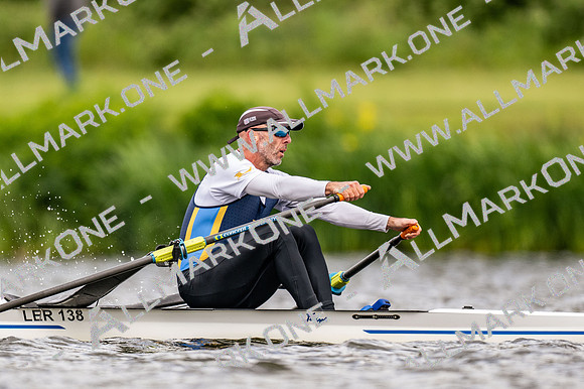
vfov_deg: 1.5
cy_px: 194
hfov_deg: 2.3
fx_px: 14591
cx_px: 292
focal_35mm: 900
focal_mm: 600
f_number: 4
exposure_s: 1/2500
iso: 640
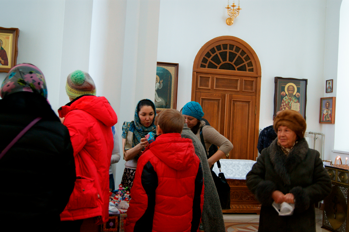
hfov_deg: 46.4
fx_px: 407
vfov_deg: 31.8
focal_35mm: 42
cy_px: 116
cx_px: 174
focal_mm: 28
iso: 400
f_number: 4.5
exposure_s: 1/15
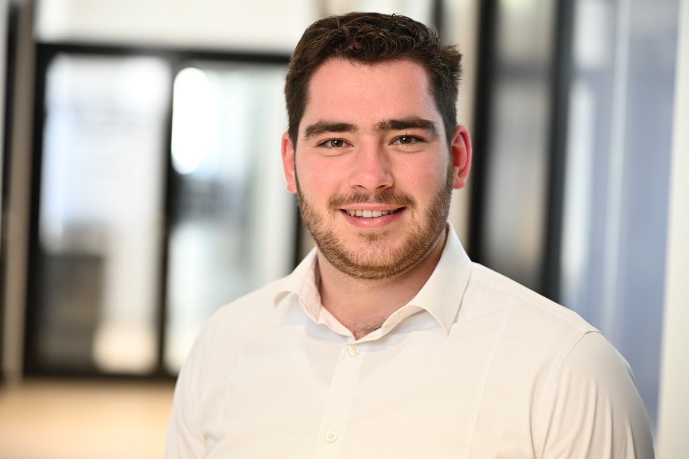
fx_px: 1780
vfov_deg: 14.7
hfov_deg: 21.9
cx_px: 344
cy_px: 230
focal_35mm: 93
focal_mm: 93
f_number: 2.7
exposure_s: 1/60
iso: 1000
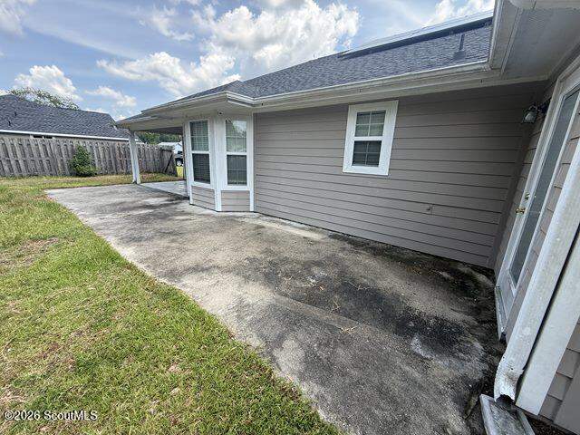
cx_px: 290
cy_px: 218
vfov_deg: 85.7
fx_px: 235
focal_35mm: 14
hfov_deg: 102.1
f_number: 2.2
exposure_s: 1/411
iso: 50
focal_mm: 2.22
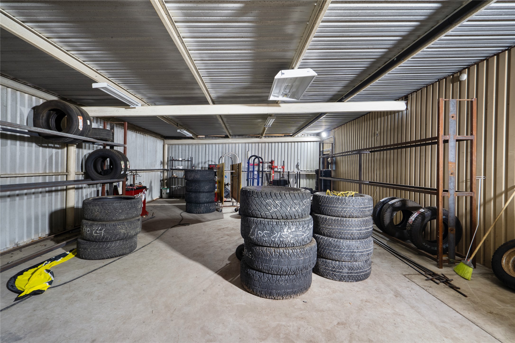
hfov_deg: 96.7
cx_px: 258
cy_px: 172
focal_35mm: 16
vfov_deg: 73.7
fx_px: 229
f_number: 7.1
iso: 800
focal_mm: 16
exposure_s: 2
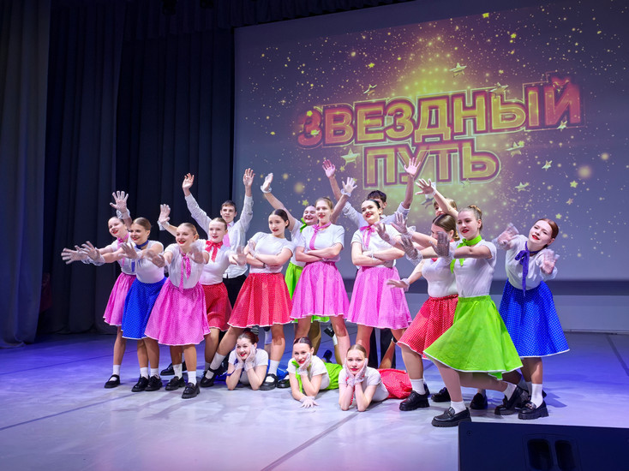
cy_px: 236
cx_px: 314
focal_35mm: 29
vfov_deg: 48.2
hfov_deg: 61.7
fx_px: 527
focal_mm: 8.5
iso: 200
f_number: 4
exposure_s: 1/100
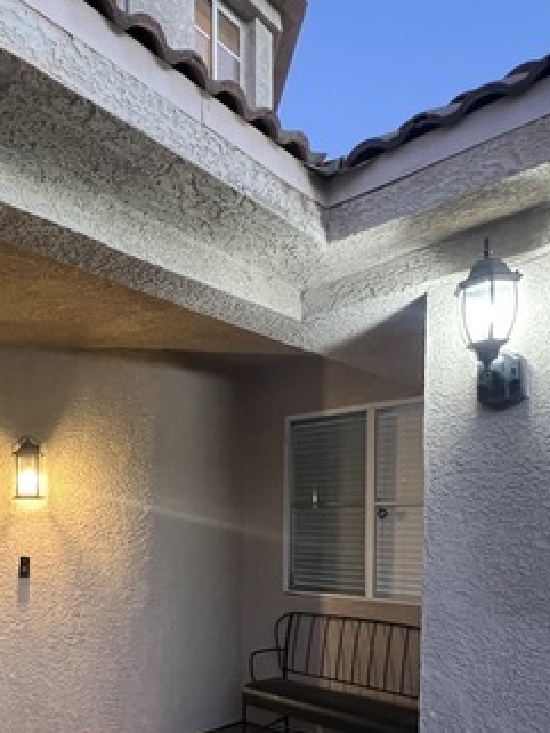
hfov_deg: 47.8
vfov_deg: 62.2
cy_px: 533
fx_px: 572
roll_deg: +0.0
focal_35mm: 27
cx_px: 91
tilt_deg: +0.0
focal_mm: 1.57
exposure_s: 1/60
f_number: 1.8
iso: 800
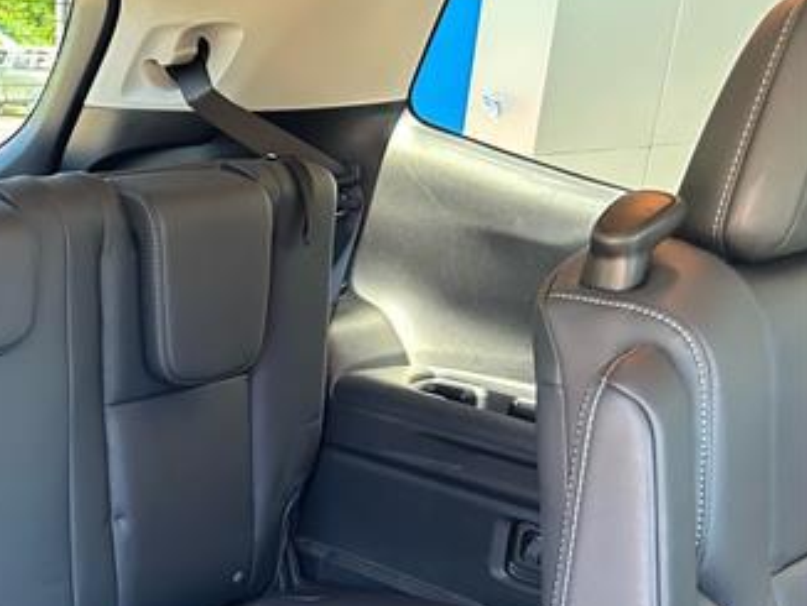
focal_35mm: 51
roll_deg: +0.3
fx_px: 1190
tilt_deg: -22.8
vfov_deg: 27.4
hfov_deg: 34.5
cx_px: 22
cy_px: 561
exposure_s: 1/60
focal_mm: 5.7
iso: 320
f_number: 1.5
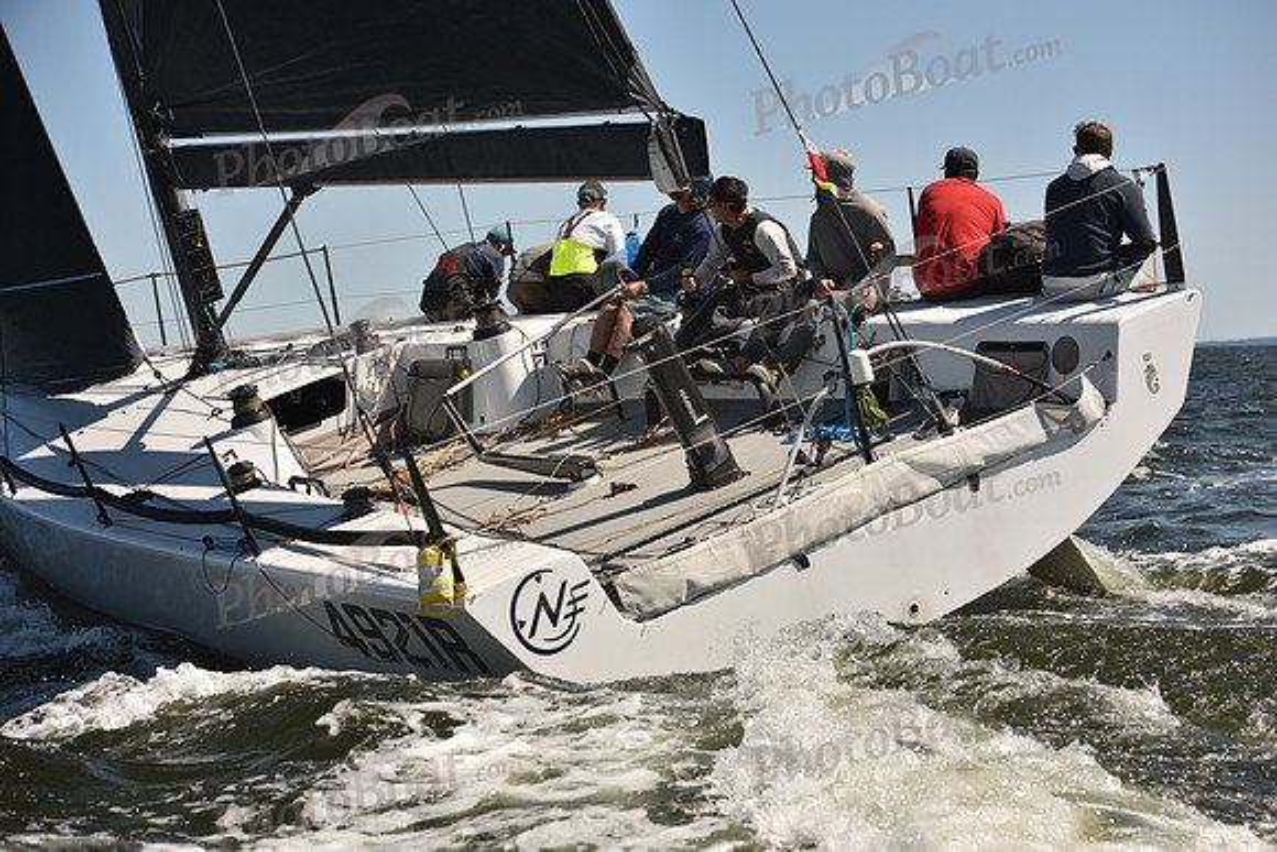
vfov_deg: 19.5
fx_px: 2484
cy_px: 426
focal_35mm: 70
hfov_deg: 28.8
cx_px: 638
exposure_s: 1/1000
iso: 250
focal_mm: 70
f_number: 5
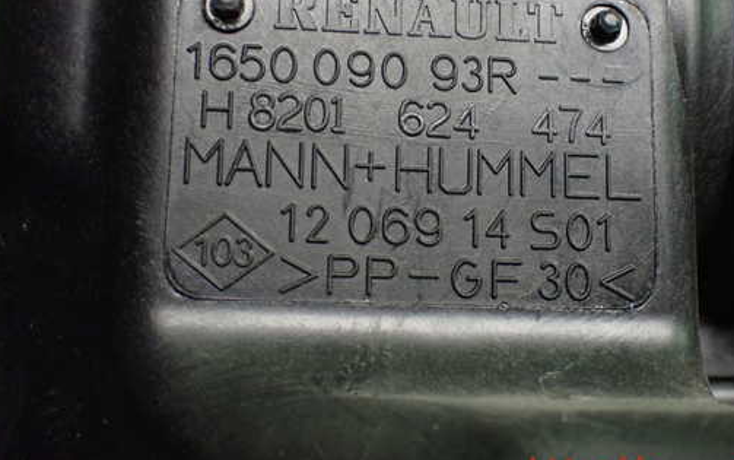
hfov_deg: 41.7
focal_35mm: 48
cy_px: 162
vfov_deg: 26.8
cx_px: 422
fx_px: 961
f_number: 2.7
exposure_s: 1/80
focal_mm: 6.83
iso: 800
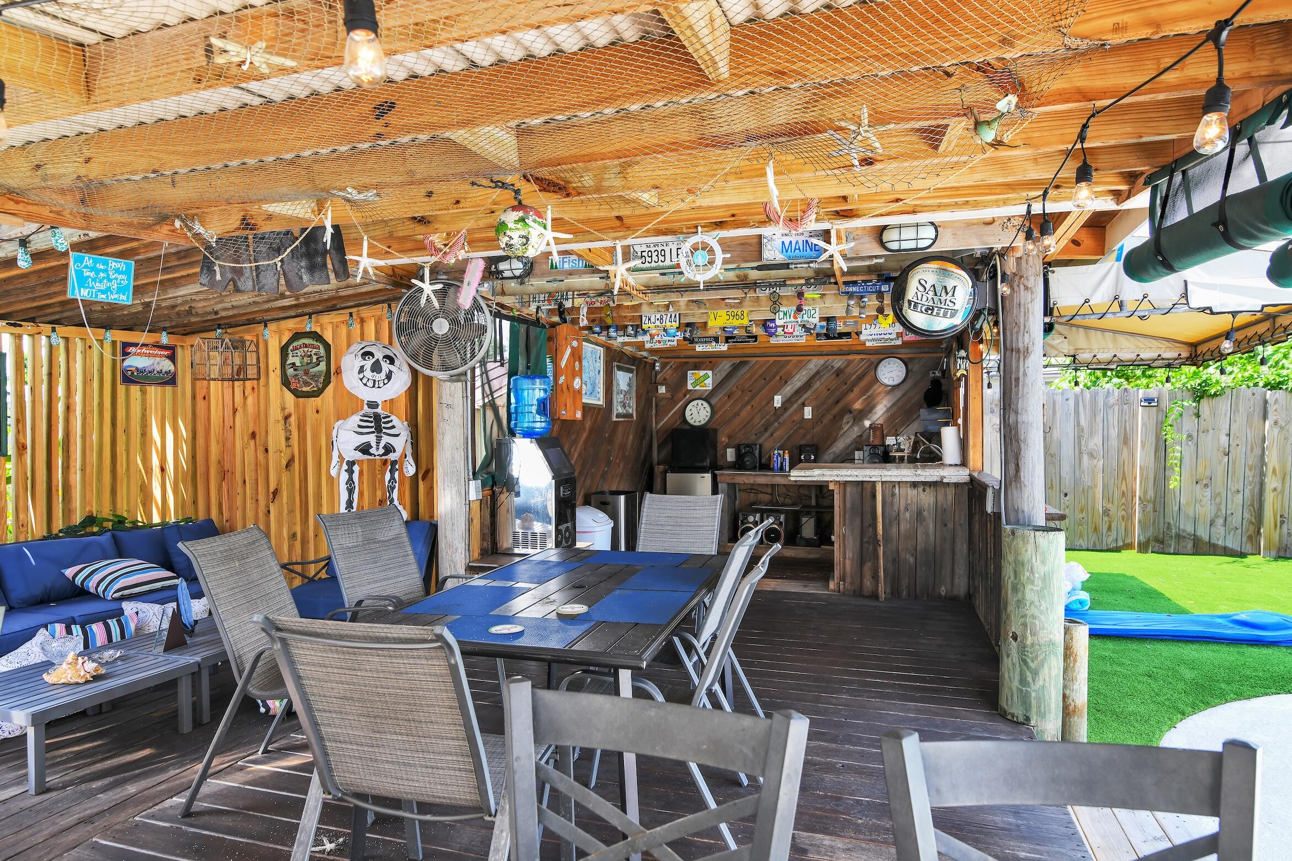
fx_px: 789
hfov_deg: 78.6
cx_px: 646
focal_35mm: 22
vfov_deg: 57.2
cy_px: 430
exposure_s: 1/125
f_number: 8
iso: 400
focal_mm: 22
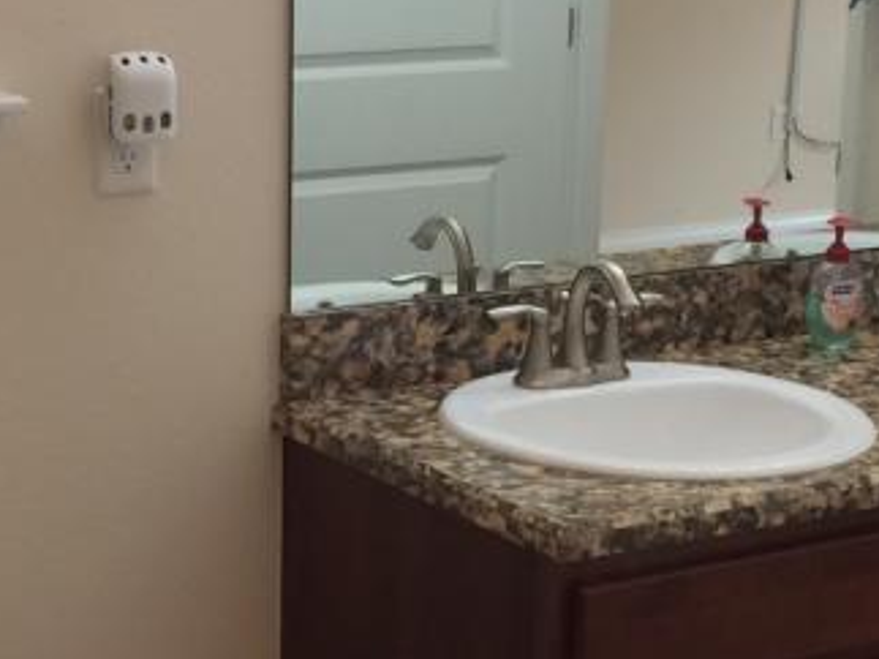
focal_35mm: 92
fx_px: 2335
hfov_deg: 21.3
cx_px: 370
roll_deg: -0.8
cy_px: 335
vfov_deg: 16.1
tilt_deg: -14.4
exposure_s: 1/40
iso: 40
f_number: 2.2
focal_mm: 4.15
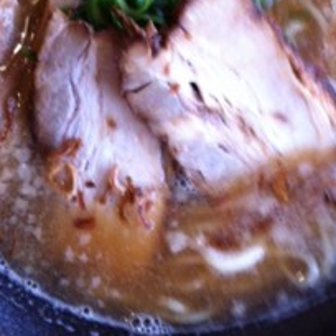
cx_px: 170
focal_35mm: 68
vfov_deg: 24.6
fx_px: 747
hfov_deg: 25.4
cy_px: 31
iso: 80
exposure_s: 1/15
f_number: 2.8
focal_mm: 3.85
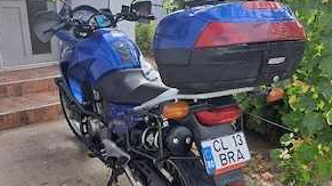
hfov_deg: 55.3
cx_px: 164
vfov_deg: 32.5
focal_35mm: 36
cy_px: 123
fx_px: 317
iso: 50
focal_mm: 5.23
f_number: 1.8
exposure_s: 1/278
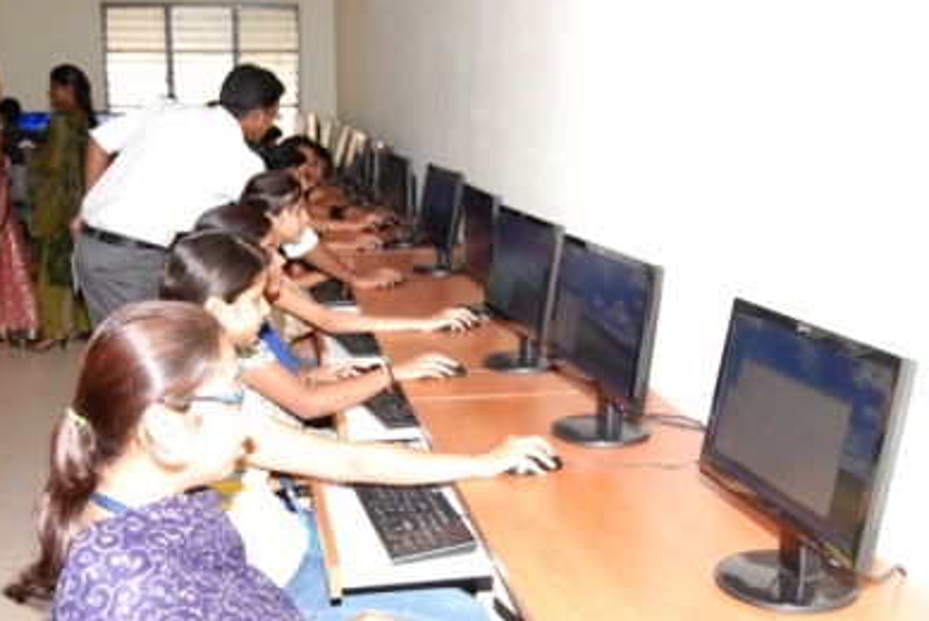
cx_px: 460
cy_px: 301
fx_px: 1176
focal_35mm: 46
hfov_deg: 43.1
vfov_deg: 29.6
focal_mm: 29
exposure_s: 1/125
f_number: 5.6
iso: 1000
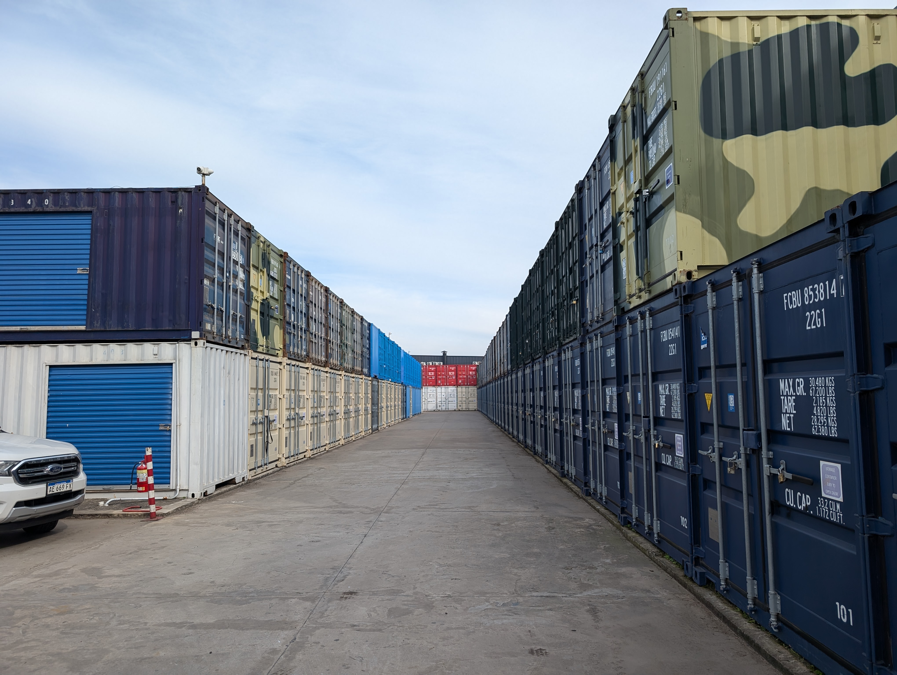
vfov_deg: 56.9
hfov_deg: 71.5
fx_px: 623
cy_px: 338
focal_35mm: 24
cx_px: 448
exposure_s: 1/709
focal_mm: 6.9
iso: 23
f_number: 1.68
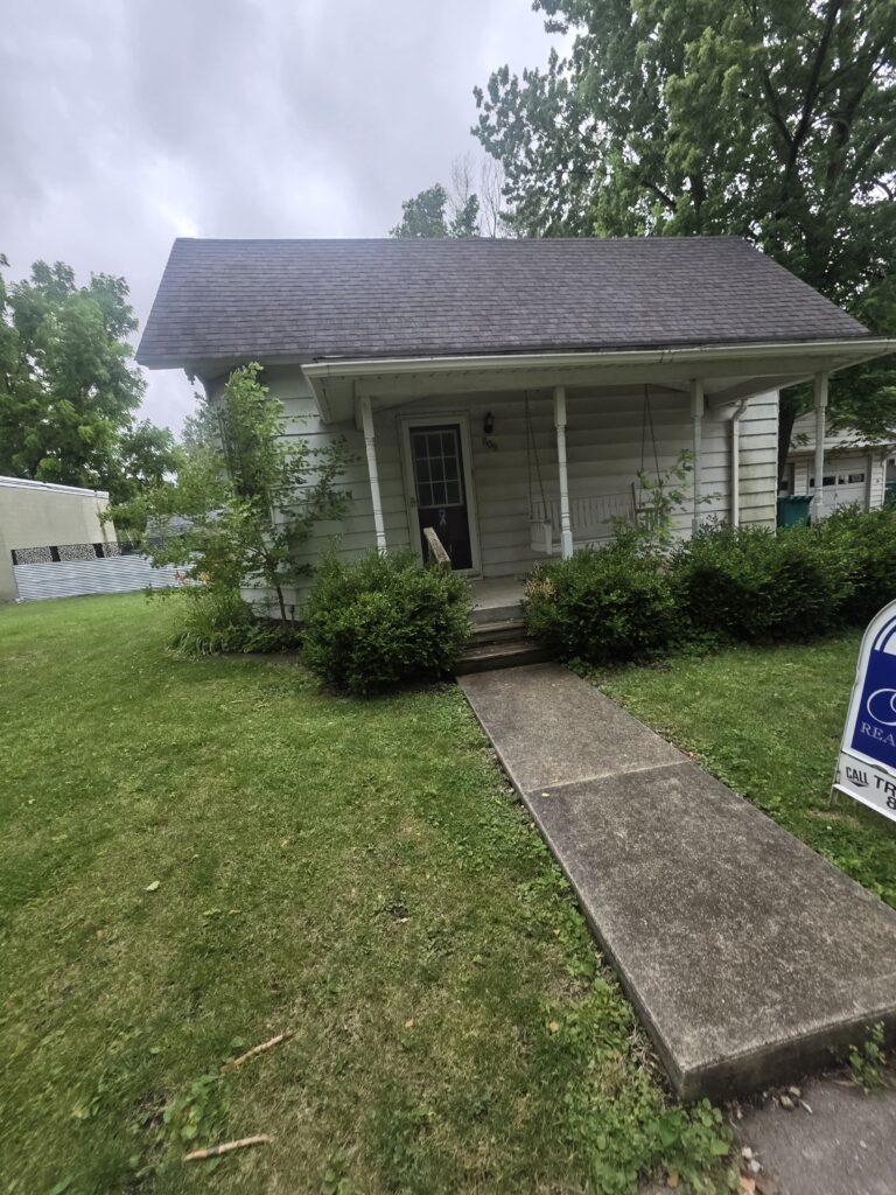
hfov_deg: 89.9
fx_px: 449
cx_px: 448
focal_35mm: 13
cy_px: 598
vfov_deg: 106.2
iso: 40
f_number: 1.9
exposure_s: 1/290
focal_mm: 2.2
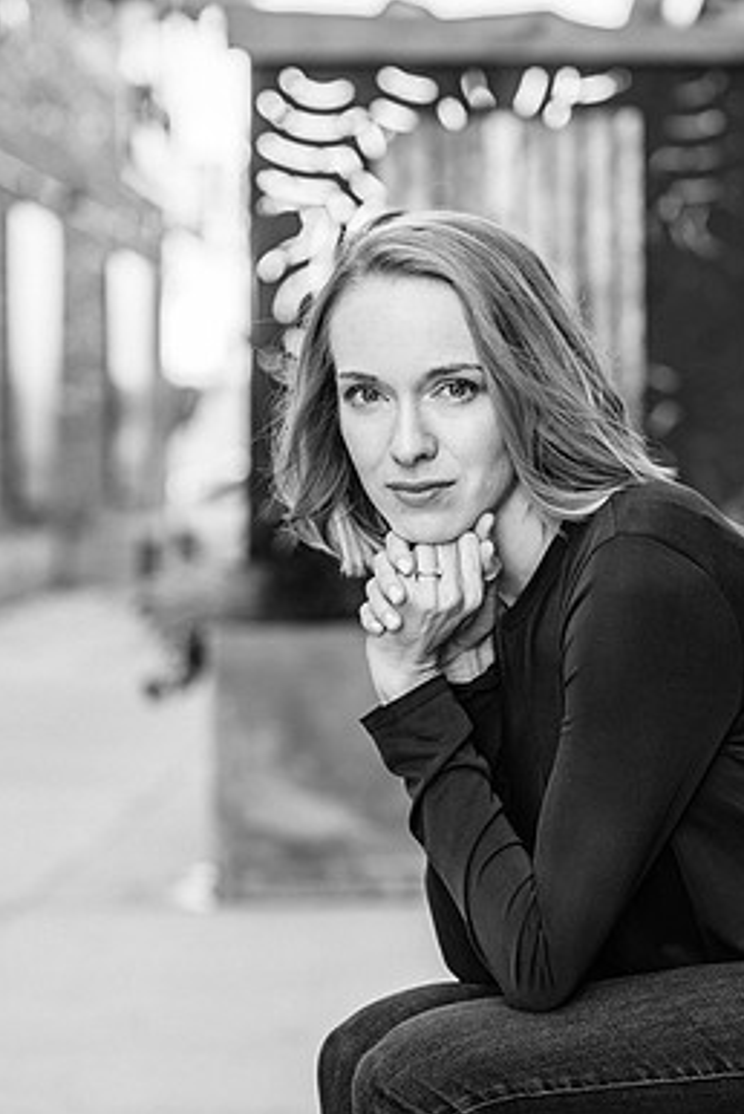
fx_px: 3063
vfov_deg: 20.6
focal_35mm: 99
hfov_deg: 13.8
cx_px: 407
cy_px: 600
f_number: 3.2
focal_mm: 85
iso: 200
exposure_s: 1/200
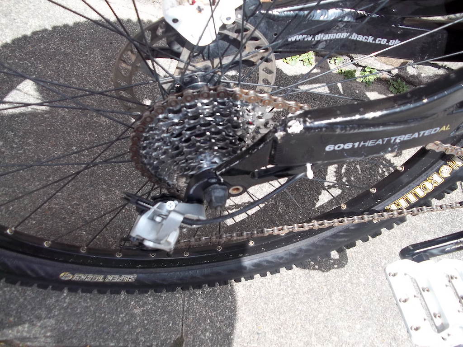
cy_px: 174
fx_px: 428
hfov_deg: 56.8
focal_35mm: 32
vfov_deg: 44.2
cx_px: 232
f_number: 2.9
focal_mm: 5.7
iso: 80
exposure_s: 1/500
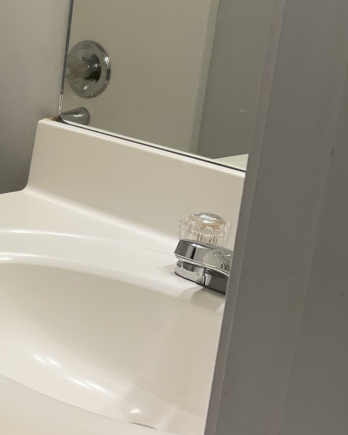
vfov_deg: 23.3
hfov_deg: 16.3
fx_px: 1056
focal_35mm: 82
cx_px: -236
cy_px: 201
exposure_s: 1/60
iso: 32
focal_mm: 3
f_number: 1.8
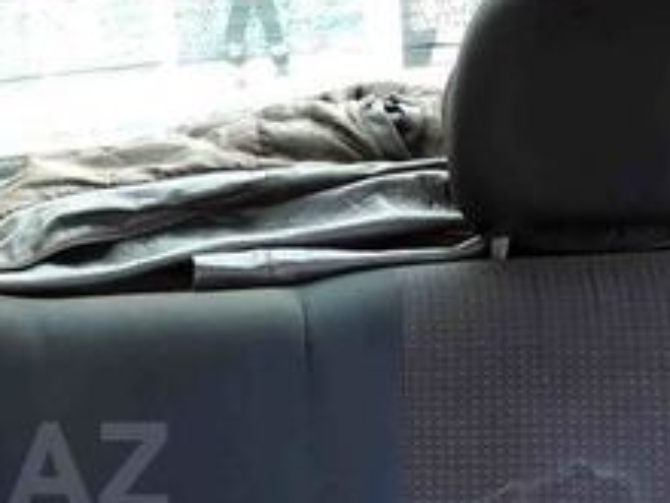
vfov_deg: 17.9
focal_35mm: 81
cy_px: 468
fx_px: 1568
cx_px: -143
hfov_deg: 22.2
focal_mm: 3.71
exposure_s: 1/50
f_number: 1.7
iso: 100
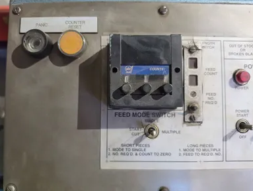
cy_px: 94
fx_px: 176
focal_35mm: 24
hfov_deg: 71.5
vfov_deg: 56.9
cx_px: 126
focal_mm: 6.5
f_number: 1.4
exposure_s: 1/120
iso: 1000
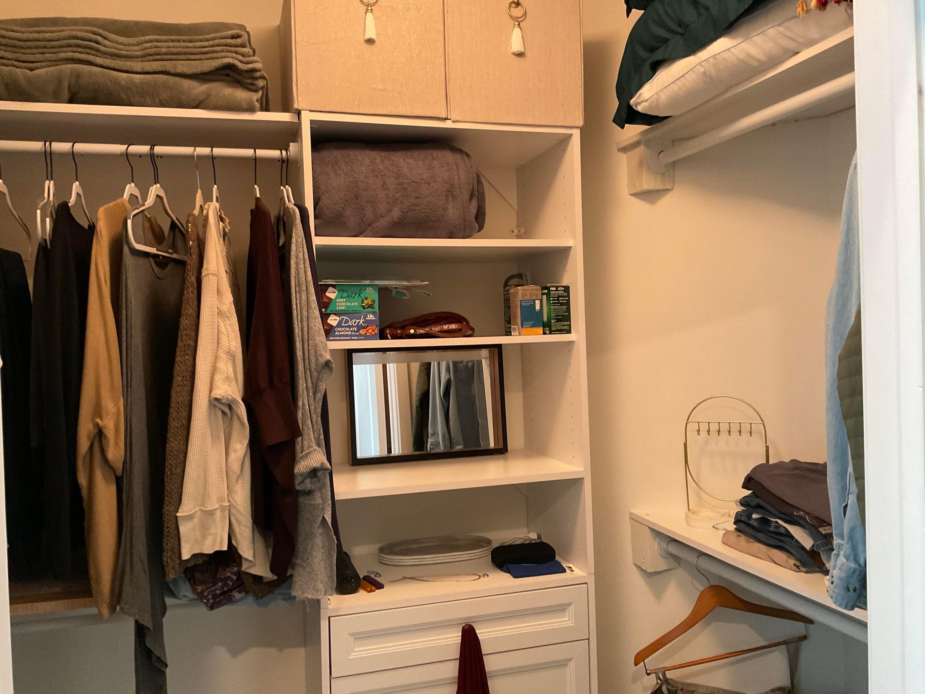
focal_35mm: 29
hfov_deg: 61.7
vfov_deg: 48.2
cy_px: 347
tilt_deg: -1.2
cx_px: 462
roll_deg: +1.4
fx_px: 775
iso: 250
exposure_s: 1/60
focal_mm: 3
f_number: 1.8
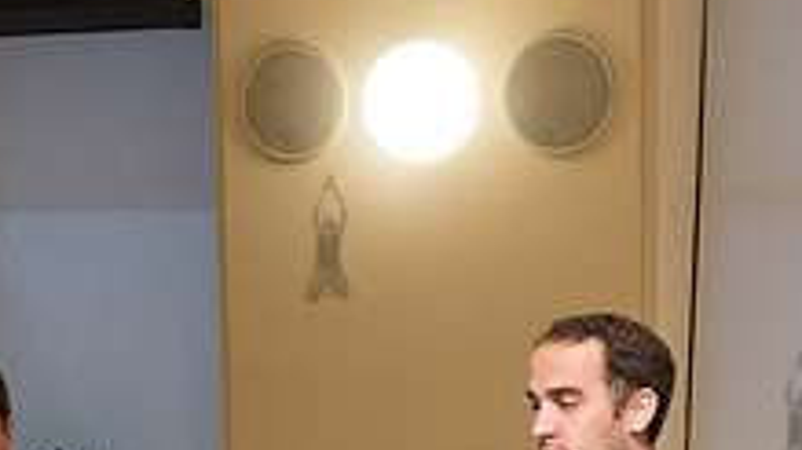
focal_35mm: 100
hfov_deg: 21.3
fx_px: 2126
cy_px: 591
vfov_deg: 11.8
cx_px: 326
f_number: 3.5
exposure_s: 1/400
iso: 3200
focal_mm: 36
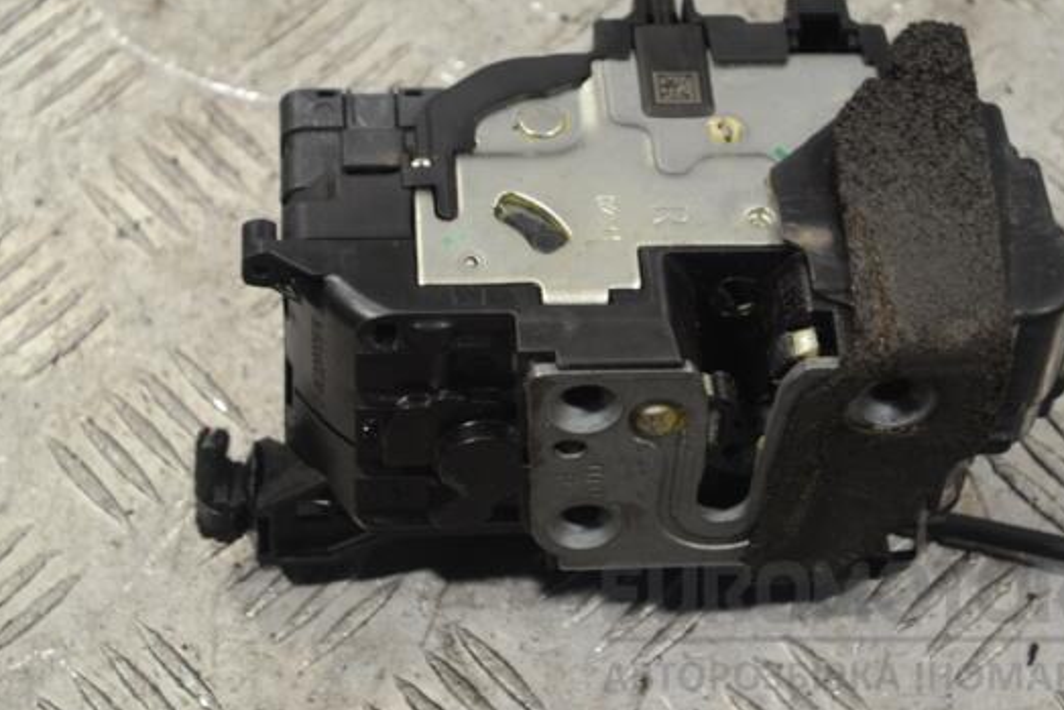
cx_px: 564
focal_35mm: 95
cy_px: 321
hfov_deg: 21.5
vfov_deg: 14.5
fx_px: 2796
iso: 220
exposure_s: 1/30
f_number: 5.6
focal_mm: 55
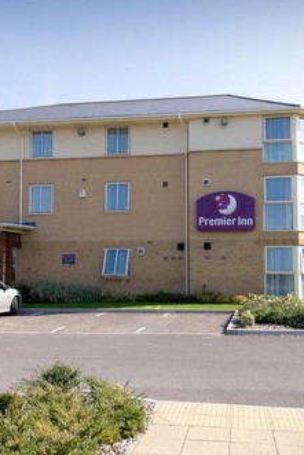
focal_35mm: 35
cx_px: 180
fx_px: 440
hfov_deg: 38.0
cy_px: 228
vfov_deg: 54.7
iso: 400
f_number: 8
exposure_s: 1/800
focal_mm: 15
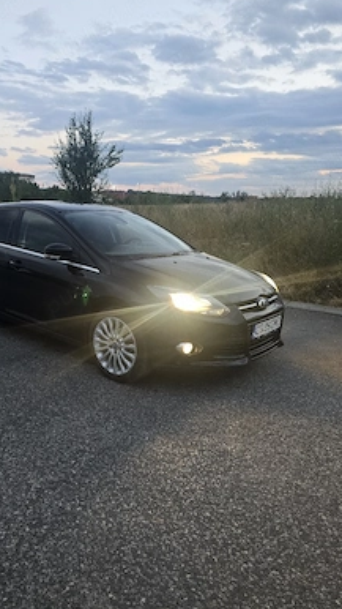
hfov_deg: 44.0
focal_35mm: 26
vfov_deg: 71.9
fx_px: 419
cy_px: 295
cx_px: 128
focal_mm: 6.3
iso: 320
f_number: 1.7
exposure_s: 1/101
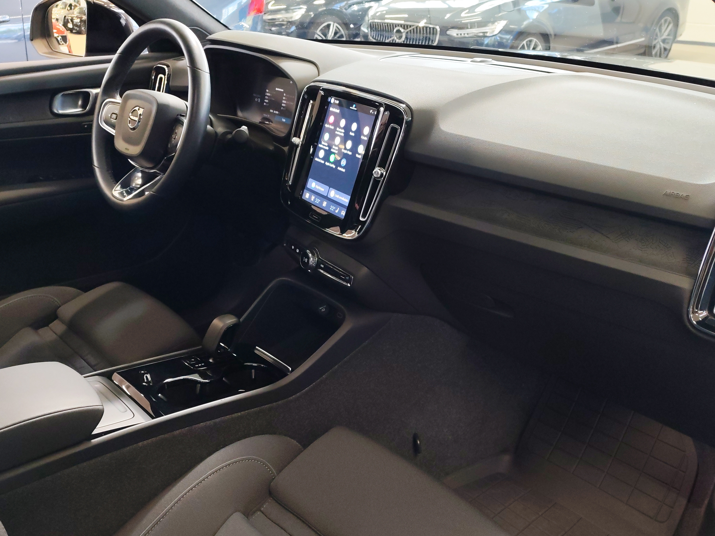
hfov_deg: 54.0
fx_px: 702
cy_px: 268
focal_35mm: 34
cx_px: 358
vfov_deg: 41.8
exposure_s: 1/100
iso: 1000
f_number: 1.9
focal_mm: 6.12
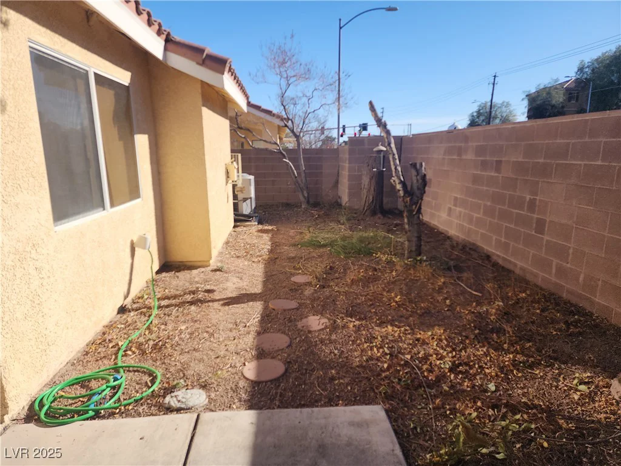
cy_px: 233
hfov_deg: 73.9
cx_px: 310
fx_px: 413
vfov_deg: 58.9
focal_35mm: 23
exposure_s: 1/1036
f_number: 1.8
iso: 12
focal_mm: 6.4
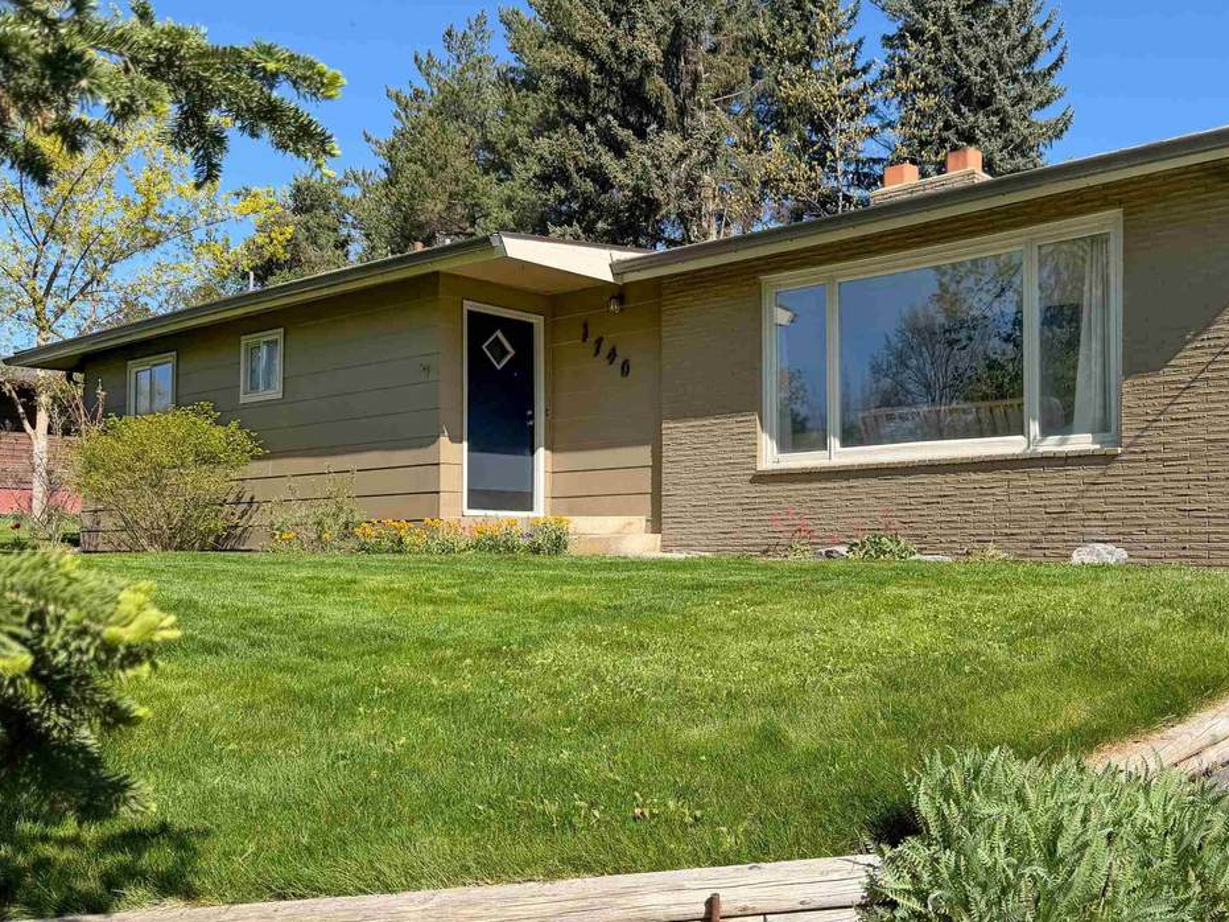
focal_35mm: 33
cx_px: 789
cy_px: 507
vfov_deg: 42.9
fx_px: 1171
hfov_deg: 54.5
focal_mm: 6.76
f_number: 1.8
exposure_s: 1/2800
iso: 80
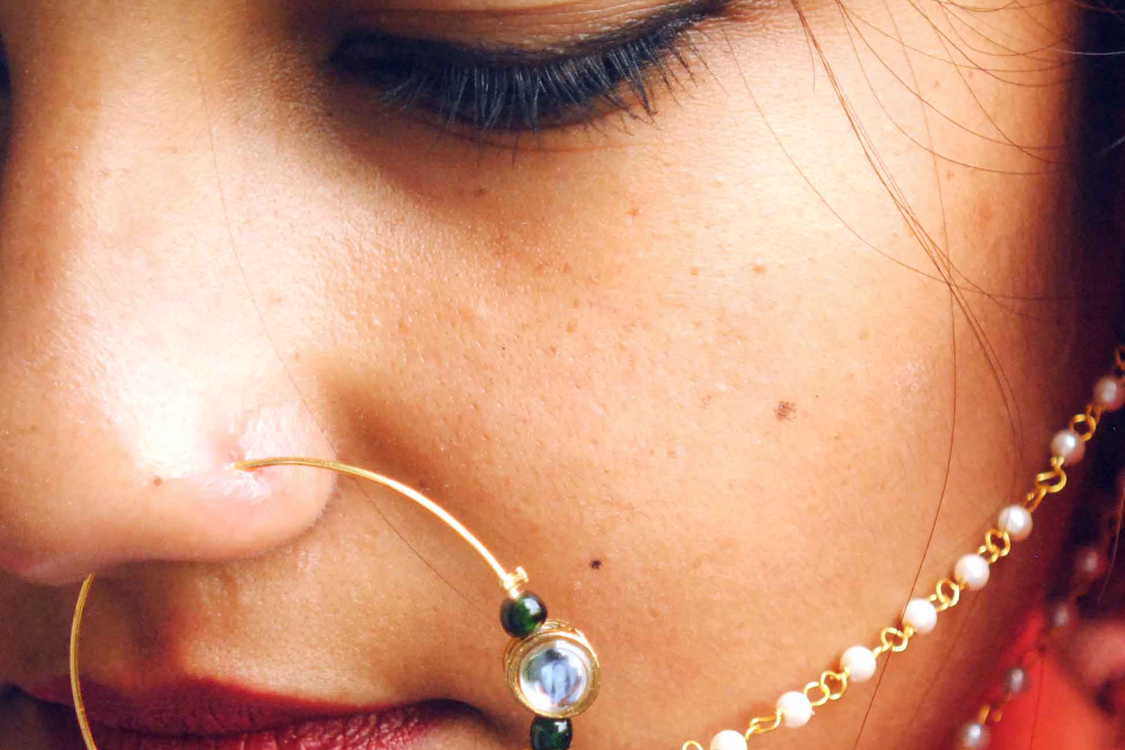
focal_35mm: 164
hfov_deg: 12.5
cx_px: 799
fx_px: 5124
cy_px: 580
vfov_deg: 8.4
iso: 800
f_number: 5.6
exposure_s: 1/250
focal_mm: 55
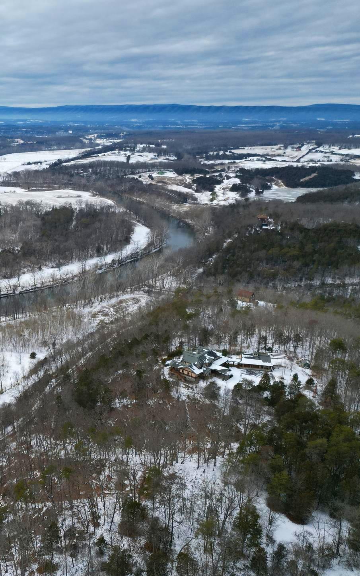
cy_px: 287
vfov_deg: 54.0
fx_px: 565
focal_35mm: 36
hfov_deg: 32.9
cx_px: 13
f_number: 1.7
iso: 150
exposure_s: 1/4000
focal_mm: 6.72
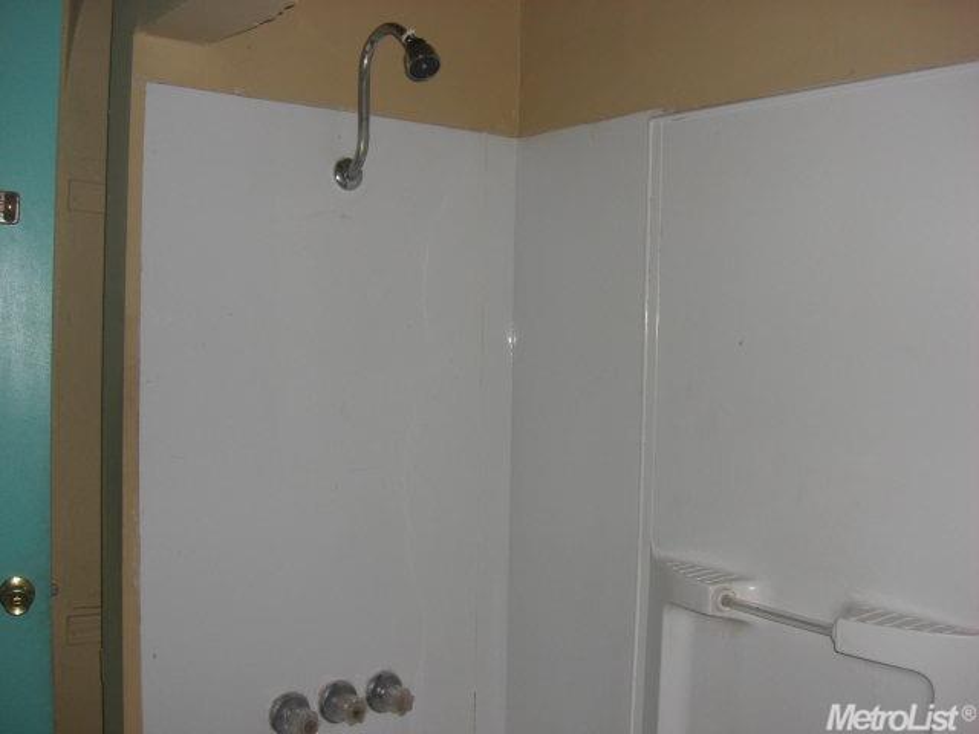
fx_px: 1075
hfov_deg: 49.0
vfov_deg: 37.7
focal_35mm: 38
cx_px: 490
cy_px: 367
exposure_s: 1/60
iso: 200
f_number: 2.8
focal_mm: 7.9
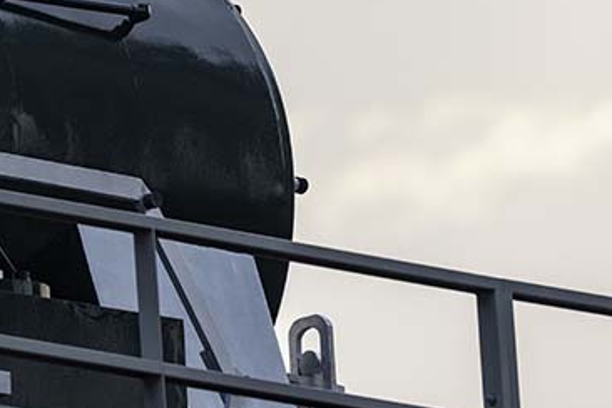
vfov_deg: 1.3
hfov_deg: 2.0
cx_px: -84
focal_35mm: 1049
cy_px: -62
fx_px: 17832
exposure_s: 1/250
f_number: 5.6
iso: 280
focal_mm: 400
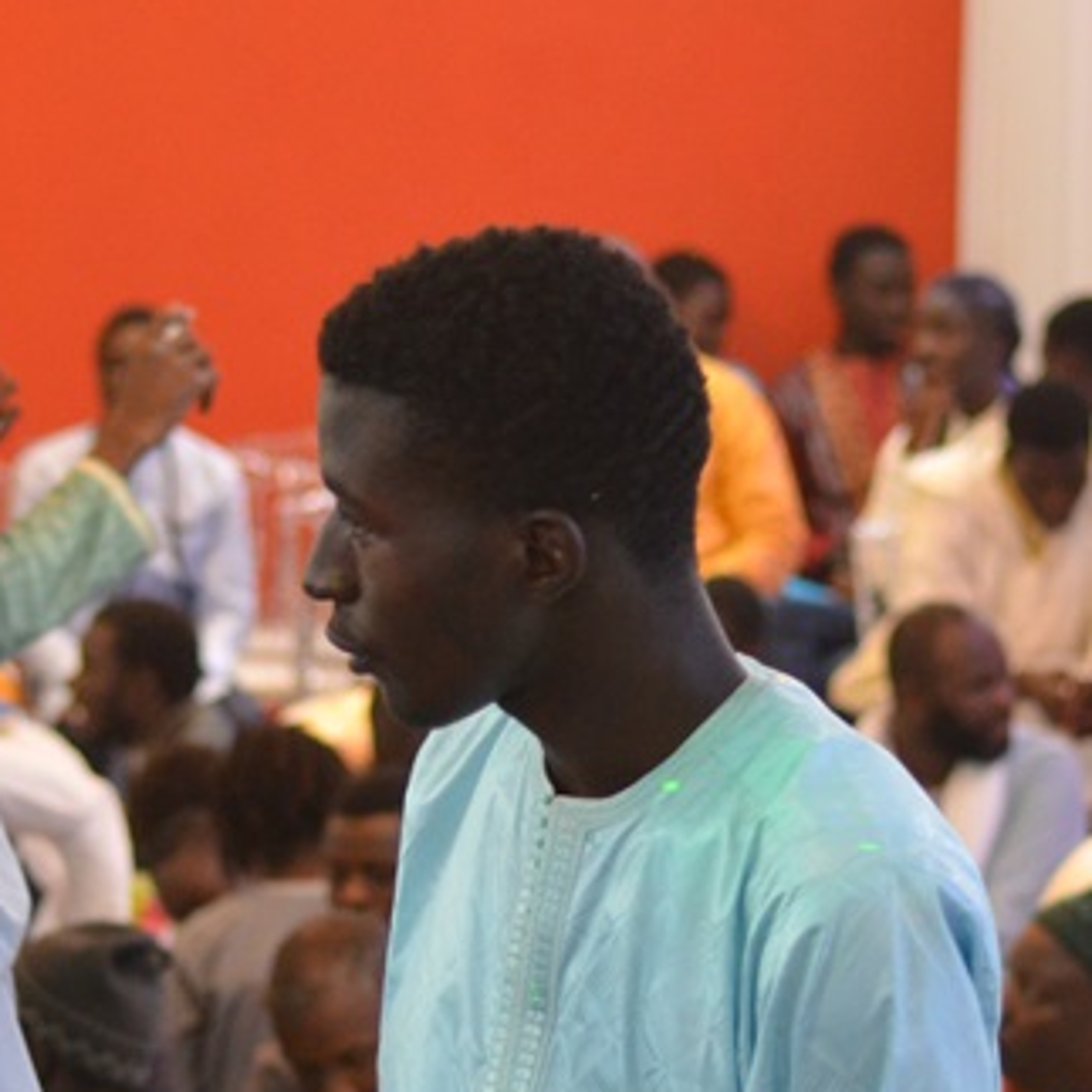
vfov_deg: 6.2
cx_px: 669
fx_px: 10065
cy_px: 869
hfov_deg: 6.2
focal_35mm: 282
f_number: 4
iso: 1600
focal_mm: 70
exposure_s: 1/100
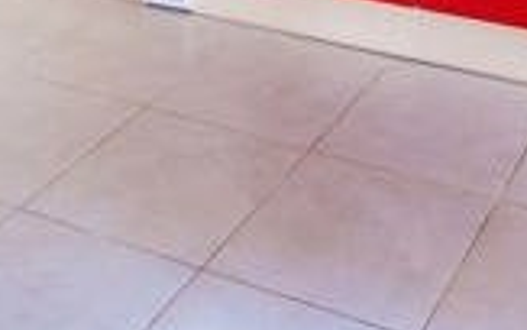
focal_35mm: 75
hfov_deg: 27.4
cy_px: -403
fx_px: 1078
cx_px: 333
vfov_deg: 13.7
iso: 800
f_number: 6.3
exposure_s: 1/40
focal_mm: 10
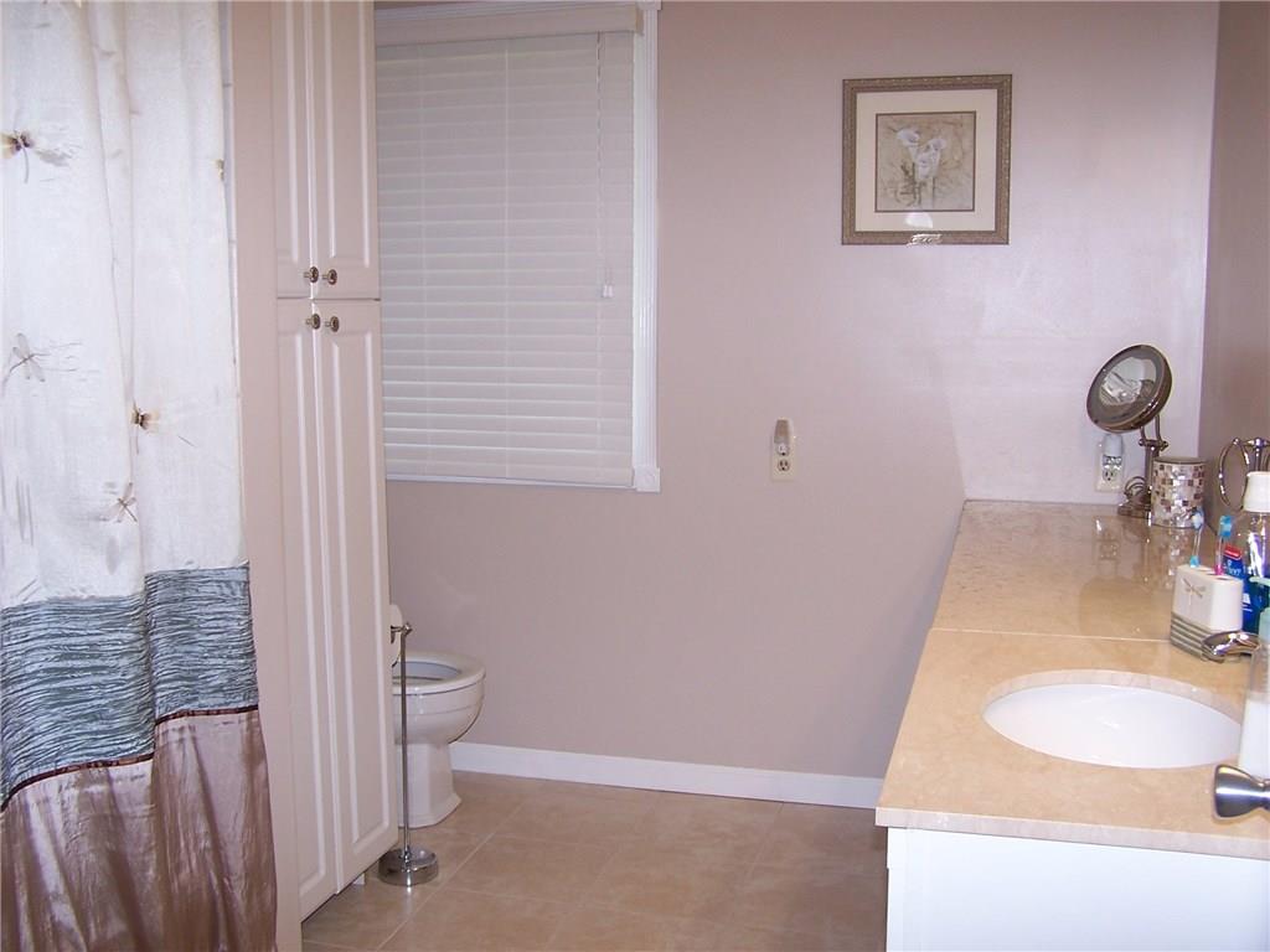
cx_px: 635
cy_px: 476
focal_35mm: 38
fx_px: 1394
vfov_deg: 37.7
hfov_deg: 49.0
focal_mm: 6.3
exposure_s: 1/60
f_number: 2.8
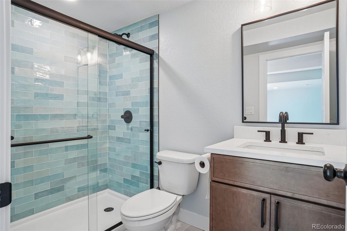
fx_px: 188
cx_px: 174
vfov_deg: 63.2
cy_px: 116
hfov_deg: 85.4
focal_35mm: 20
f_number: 8
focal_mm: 13
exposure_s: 1/15
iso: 400
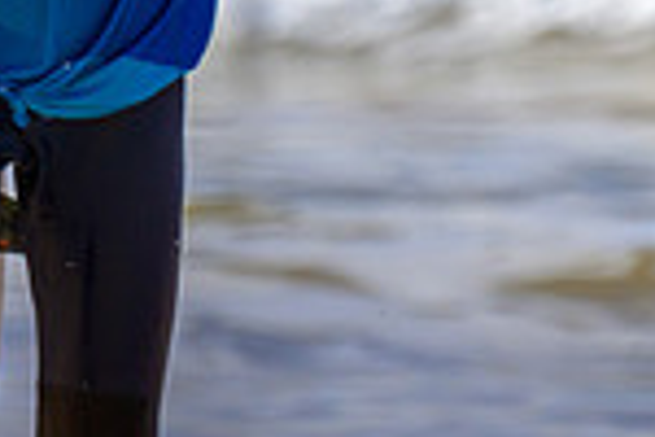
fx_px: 64276
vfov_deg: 0.4
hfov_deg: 0.6
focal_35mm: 3533
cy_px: -327
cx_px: 689
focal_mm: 800
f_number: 6.3
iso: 400
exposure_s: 1/2000
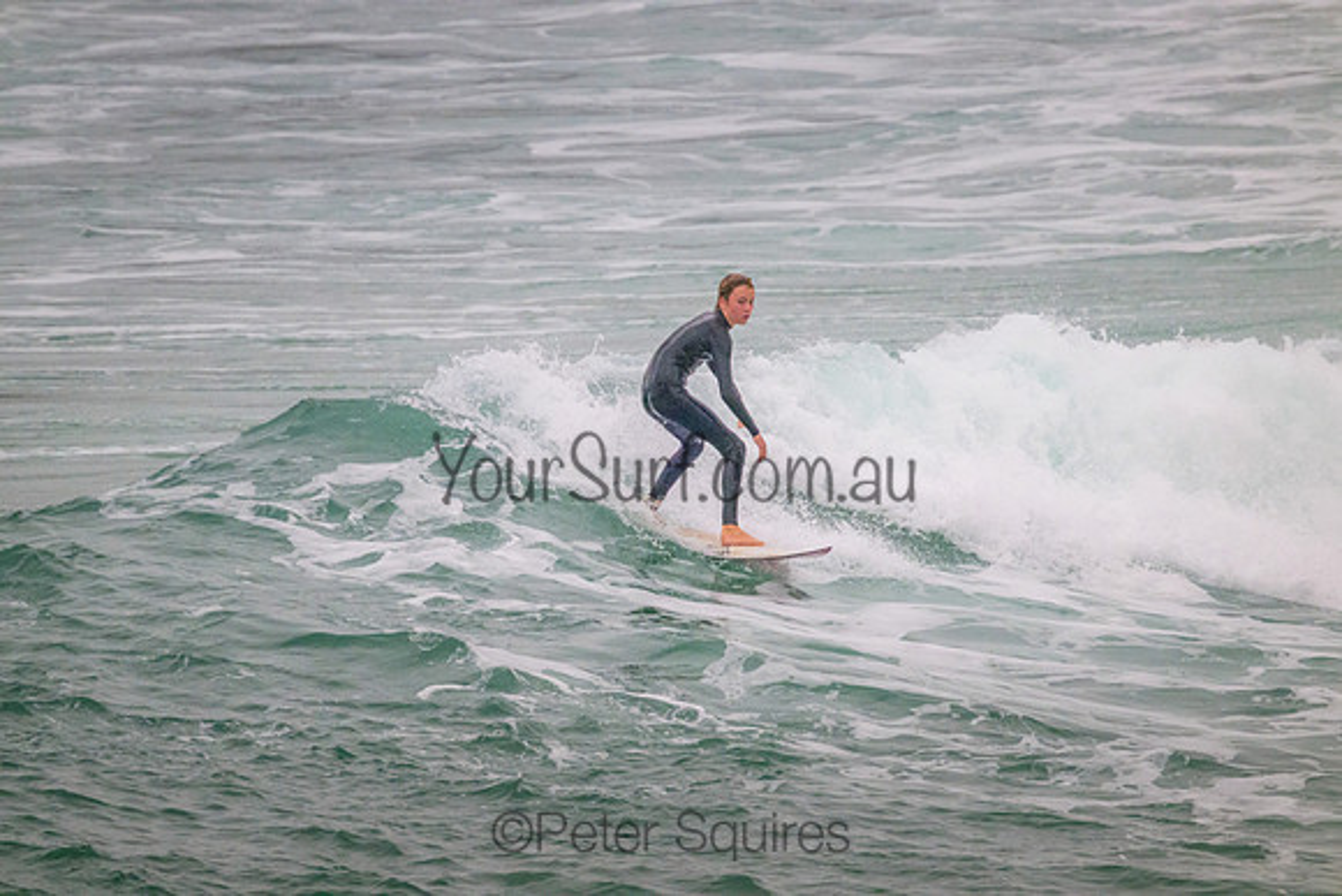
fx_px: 29828
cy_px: 448
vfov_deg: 1.7
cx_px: 671
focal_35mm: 800
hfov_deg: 2.6
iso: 4000
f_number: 11
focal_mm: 800
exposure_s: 1/1250
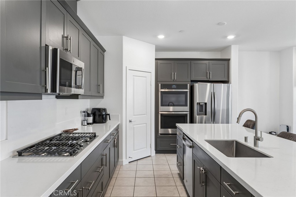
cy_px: 98
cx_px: 148
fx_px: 197
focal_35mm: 24
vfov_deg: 53.1
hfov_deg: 73.8
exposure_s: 1/13
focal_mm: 24
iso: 400
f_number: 8
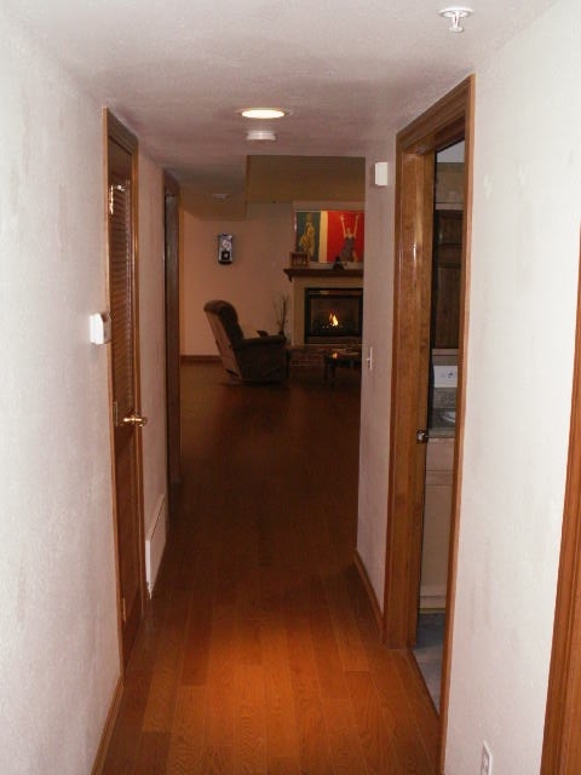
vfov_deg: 52.6
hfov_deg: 40.7
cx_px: 290
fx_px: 783
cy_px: 388
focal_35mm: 35
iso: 160
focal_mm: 5.86
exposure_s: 1/40
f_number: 2.8
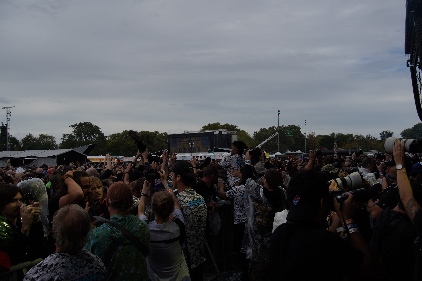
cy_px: 140
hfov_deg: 51.9
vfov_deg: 35.9
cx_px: 211
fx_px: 434
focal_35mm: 37
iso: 100
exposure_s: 1/640
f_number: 8
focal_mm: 37
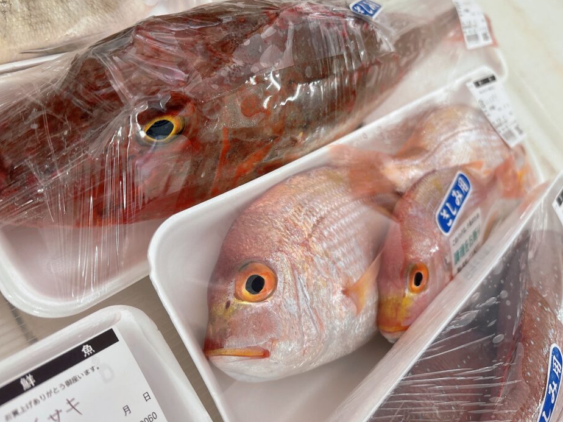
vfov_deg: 51.4
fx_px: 439
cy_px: 211
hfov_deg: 65.3
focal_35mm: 27
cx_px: 279
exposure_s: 1/60
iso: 125
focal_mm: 5.96
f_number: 1.6
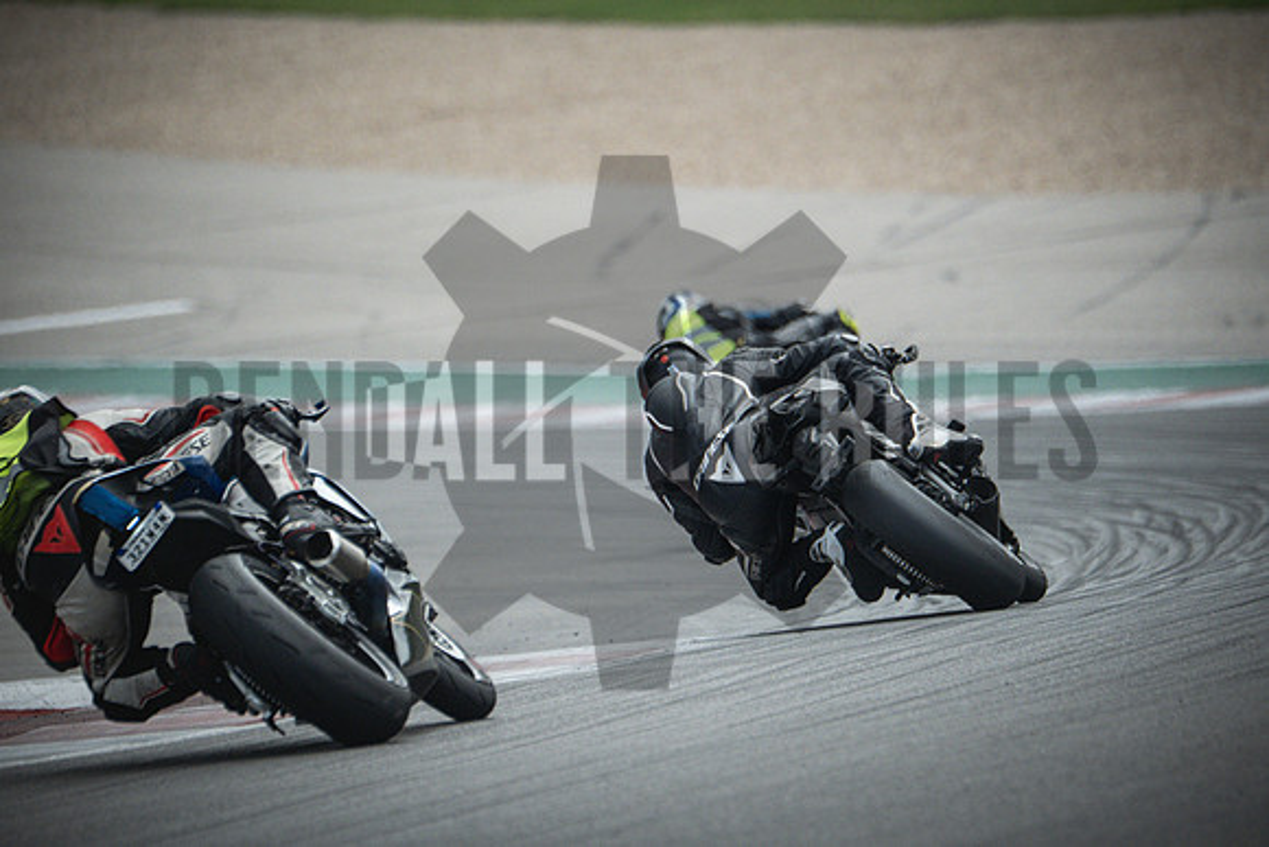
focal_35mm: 600
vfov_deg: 2.3
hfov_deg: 3.4
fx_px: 21154
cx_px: 634
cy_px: 424
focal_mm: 400
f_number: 5.6
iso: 2500
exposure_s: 1/2500
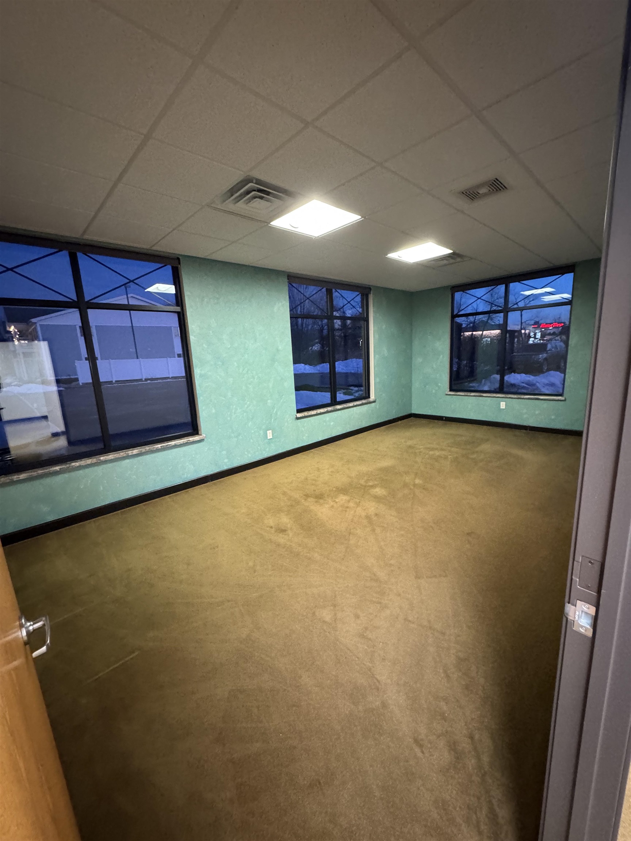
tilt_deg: -11.8
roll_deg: +3.9
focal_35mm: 14
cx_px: 316
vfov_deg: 102.1
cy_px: 420
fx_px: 340
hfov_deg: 85.7
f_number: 2.2
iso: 1000
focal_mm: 2.22
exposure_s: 1/40
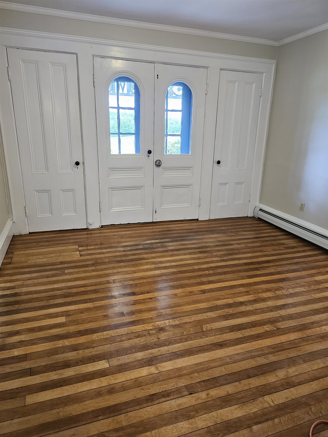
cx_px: 164
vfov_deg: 73.9
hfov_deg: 58.9
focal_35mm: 23
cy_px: 218
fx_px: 291
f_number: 1.7
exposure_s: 1/120
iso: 640
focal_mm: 6.3
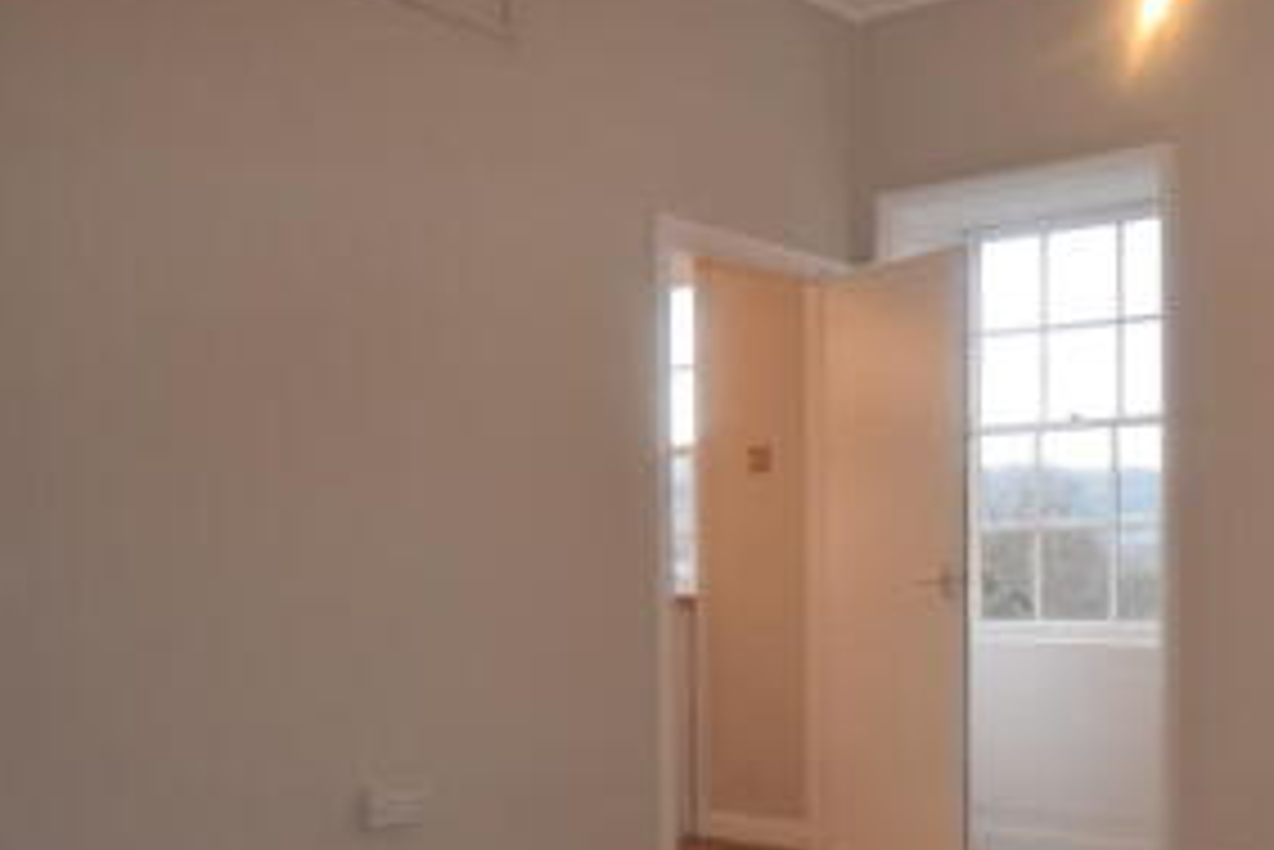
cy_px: 627
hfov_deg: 46.4
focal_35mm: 38
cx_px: 1105
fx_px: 1351
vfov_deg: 34.3
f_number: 5
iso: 800
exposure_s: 1/100
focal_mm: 11
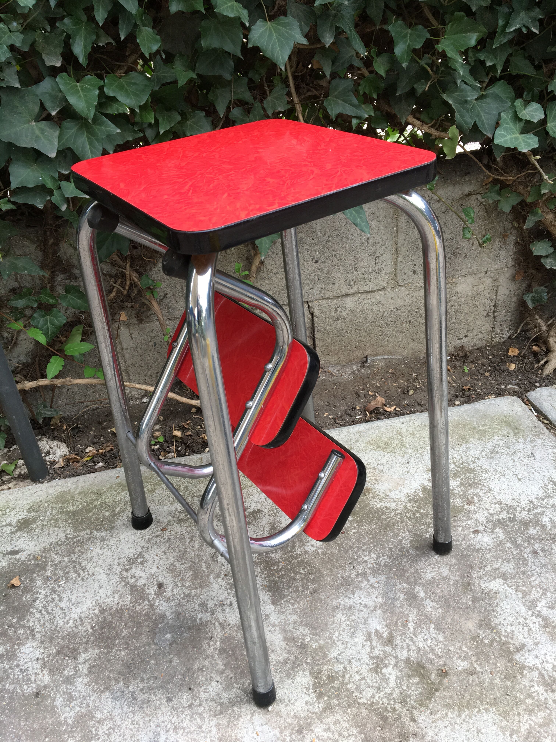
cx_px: 278
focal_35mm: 29
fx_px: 621
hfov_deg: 48.2
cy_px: 371
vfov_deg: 61.7
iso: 40
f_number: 2.2
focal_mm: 4.15
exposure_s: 1/100
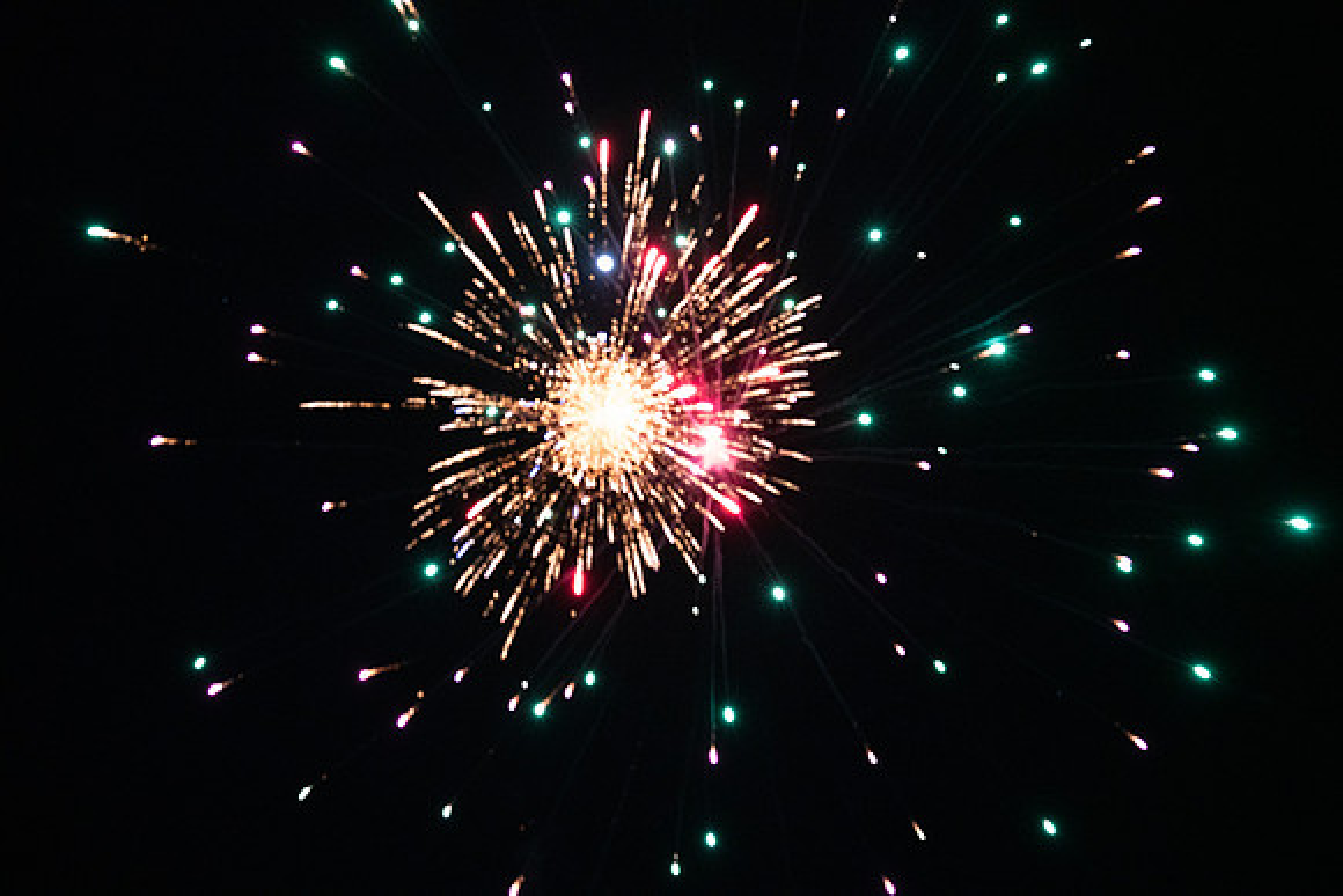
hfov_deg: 73.7
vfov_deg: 53.2
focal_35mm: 24
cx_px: 672
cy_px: 448
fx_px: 896
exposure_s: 1/60
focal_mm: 24
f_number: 4
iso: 12800
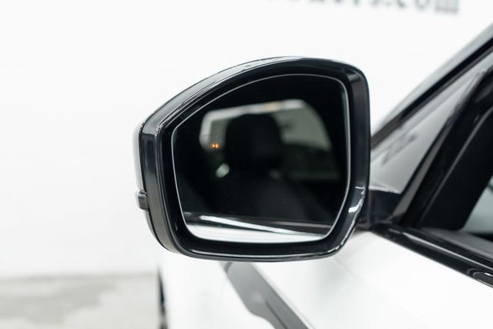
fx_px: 575
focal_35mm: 42
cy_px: 164
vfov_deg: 31.9
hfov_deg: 46.4
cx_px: 246
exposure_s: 1/40
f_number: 3.5
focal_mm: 28
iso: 500
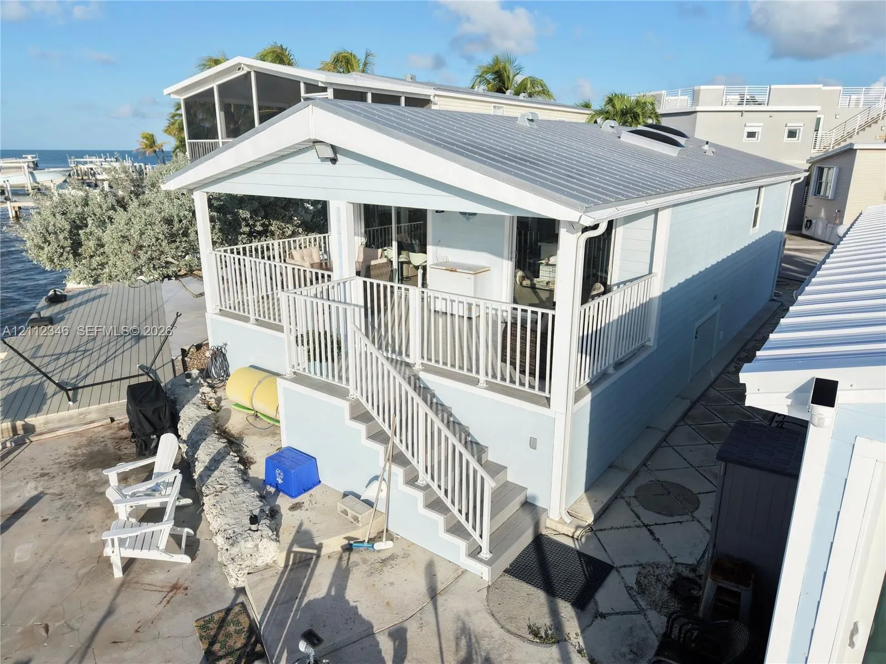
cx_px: 443
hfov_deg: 71.6
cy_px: 332
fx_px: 614
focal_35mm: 24
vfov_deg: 56.8
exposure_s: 1/8000
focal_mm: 8.67
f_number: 1.8
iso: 250
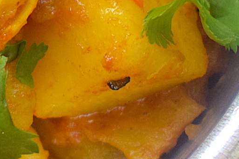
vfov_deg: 4.7
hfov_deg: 6.9
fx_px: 1938
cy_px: -120
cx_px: -182
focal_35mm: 292
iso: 1000
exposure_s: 1/60
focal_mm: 42
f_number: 5
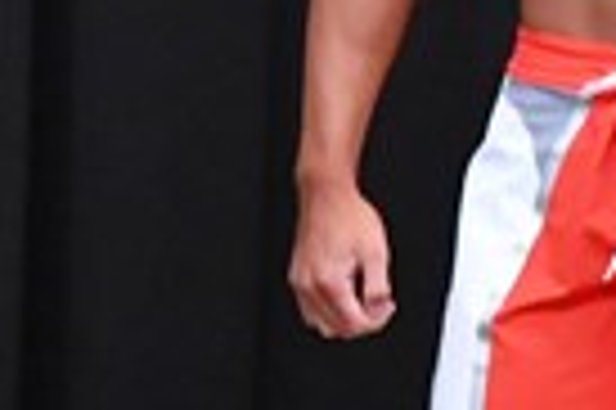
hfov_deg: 1.6
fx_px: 21790
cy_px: 284
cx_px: 627
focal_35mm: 1275
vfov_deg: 1.1
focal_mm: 150
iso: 8000
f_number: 5.6
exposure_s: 1/400
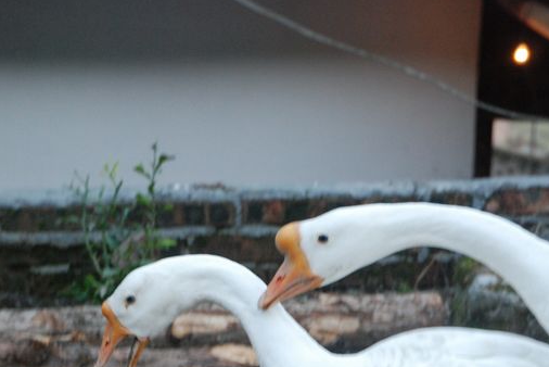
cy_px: 214
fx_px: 1358
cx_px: 271
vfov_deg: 15.4
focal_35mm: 89
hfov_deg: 22.9
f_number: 5
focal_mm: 50
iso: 1600
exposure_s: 1/100
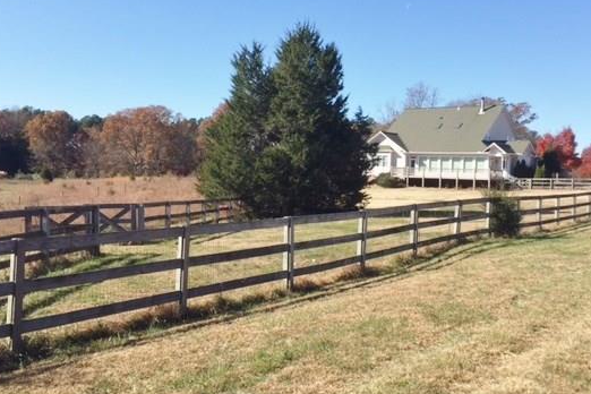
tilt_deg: -2.5
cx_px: 327
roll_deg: -3.0
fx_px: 607
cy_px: 187
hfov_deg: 51.8
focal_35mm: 37
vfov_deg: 35.9
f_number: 2.2
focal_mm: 4.15
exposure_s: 1/1412
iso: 32
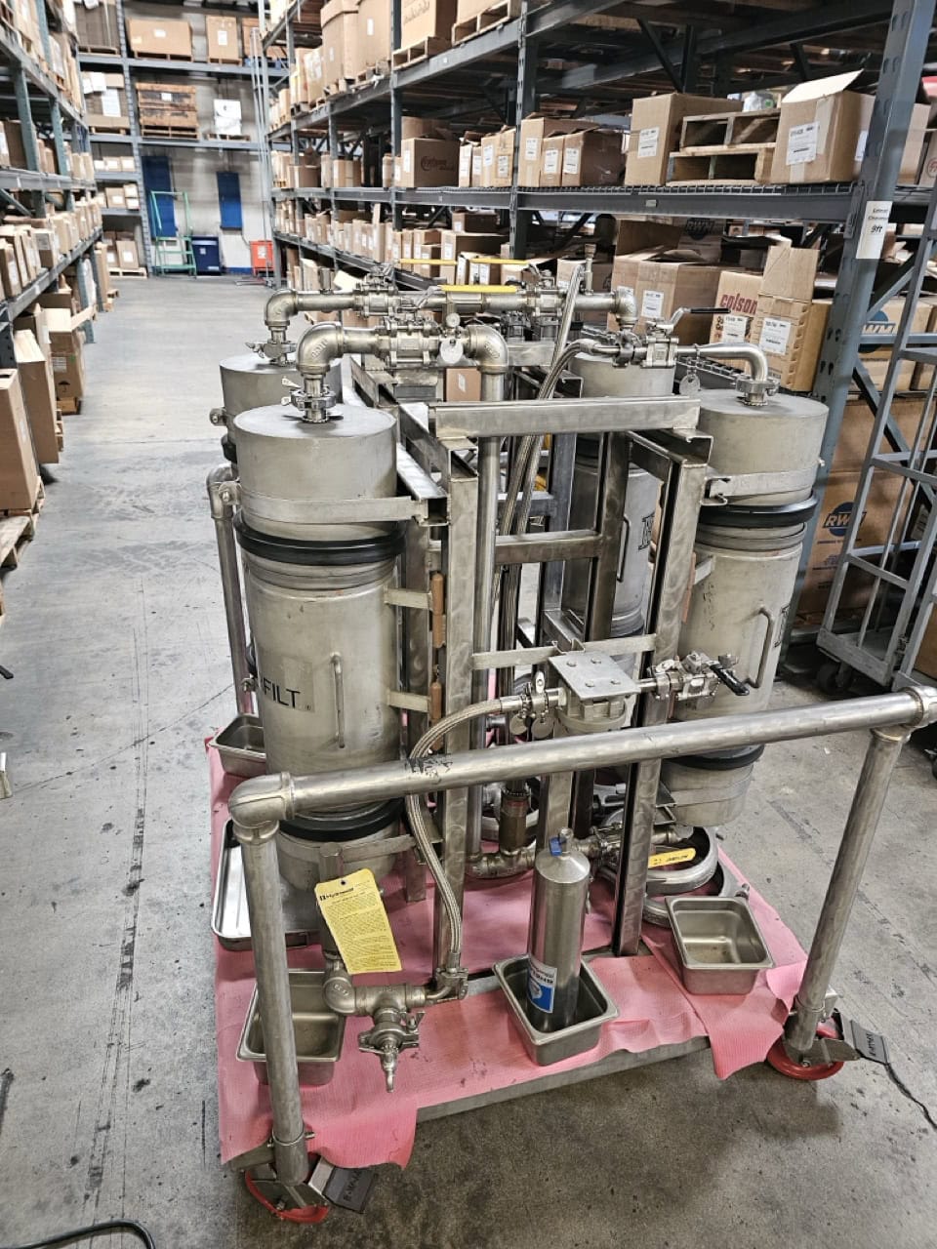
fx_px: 830
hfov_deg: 58.9
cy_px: 624
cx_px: 468
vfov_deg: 73.9
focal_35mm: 23
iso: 640
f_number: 1.7
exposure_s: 1/120
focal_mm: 6.3
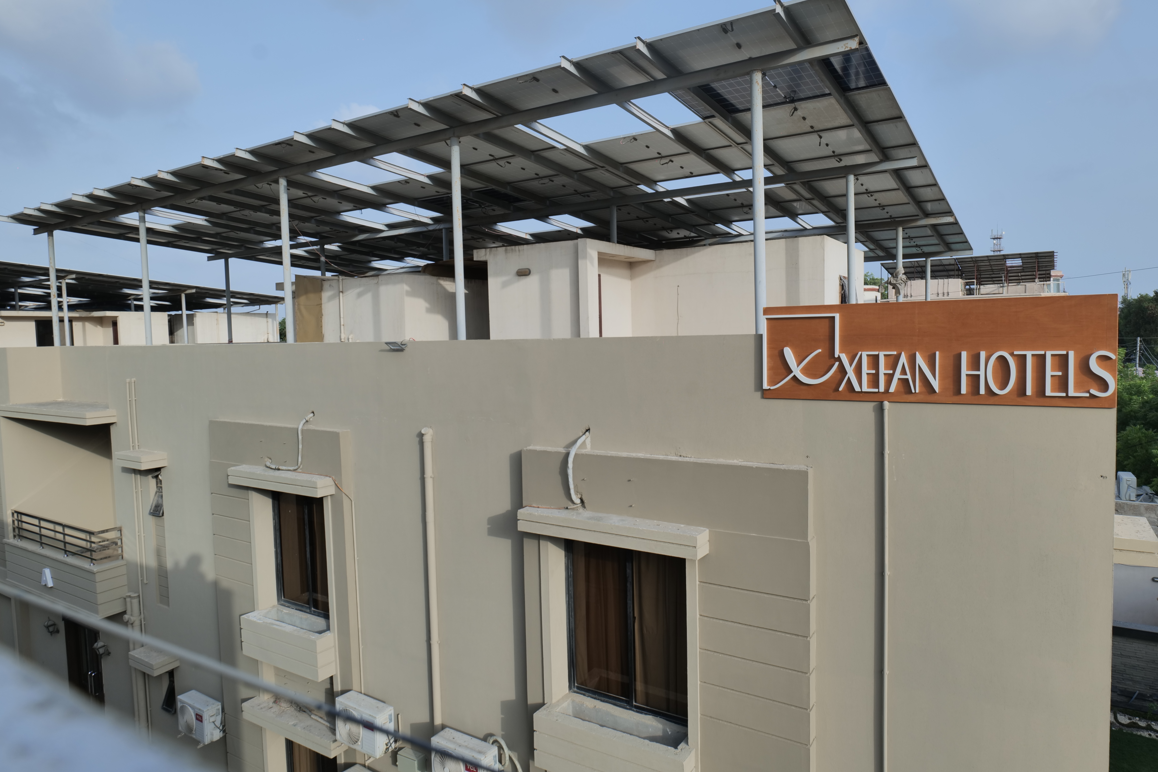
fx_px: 675
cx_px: 603
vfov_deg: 59.5
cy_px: 373
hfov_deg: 81.2
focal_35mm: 21
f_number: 10
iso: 100
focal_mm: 20
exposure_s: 1/100
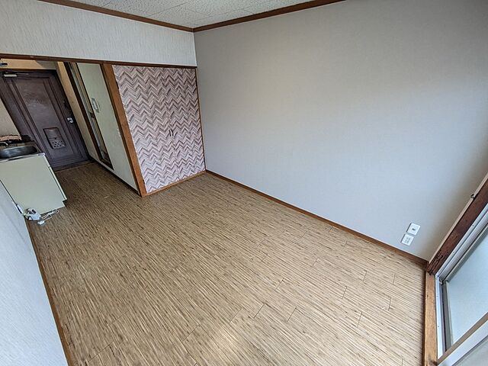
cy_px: 183
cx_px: 244
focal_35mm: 14
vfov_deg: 85.7
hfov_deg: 102.1
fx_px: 197
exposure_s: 1/60
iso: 62
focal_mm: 1.83
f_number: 2.2
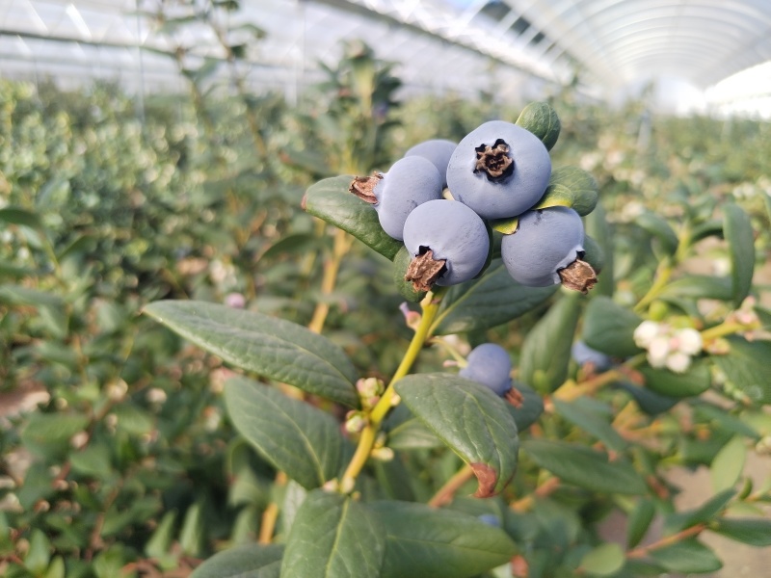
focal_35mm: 26
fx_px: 579
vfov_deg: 53.1
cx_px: 386
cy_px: 289
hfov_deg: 67.3
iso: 100
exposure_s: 1/476
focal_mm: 4.75
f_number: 1.8
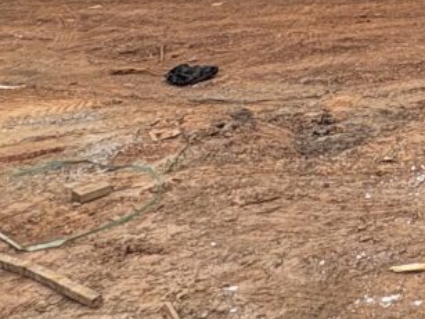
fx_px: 859
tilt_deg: +7.1
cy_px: -284
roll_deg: +2.4
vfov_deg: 16.7
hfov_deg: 20.4
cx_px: 752
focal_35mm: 70
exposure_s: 1/889
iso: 40
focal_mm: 2.22
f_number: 2.2
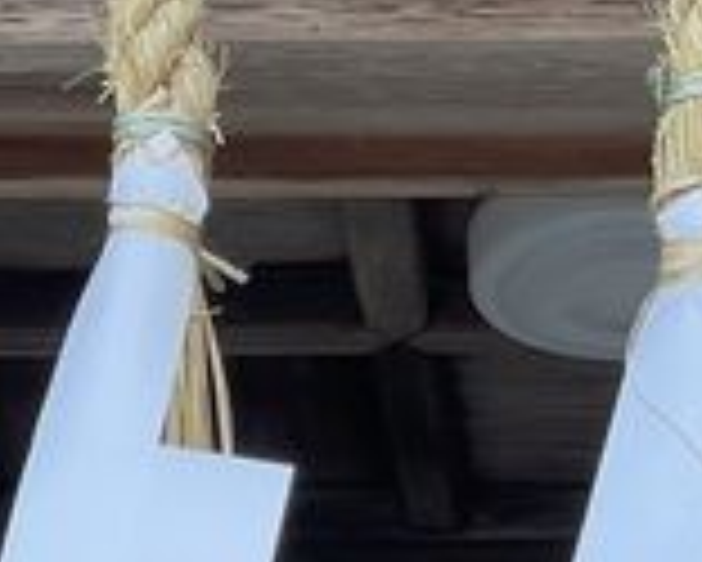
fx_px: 5509
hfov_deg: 7.3
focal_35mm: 265
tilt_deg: +22.7
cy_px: 551
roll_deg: -1.3
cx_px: 677
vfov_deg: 5.8
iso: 40
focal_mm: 6
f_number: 2
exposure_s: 1/122
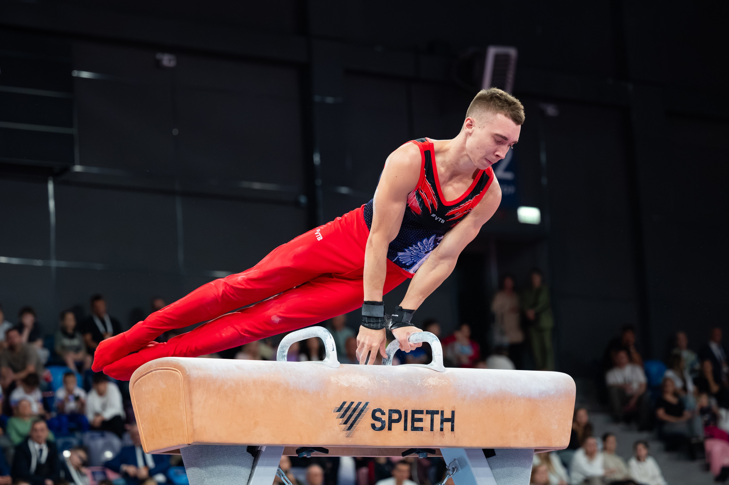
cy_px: 212
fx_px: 2204
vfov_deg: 12.6
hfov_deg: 18.8
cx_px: 348
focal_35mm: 109
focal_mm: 86
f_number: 2.8
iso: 3200
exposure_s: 1/1250
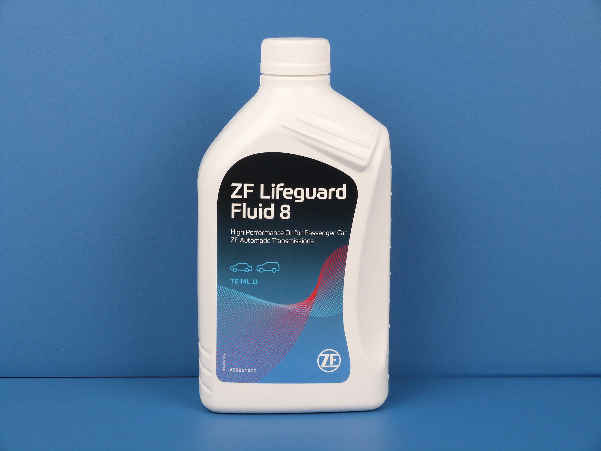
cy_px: 226
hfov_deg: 26.0
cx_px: 300
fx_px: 1302
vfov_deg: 19.6
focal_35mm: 75
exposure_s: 1/60
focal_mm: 13.5
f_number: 3.3
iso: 125
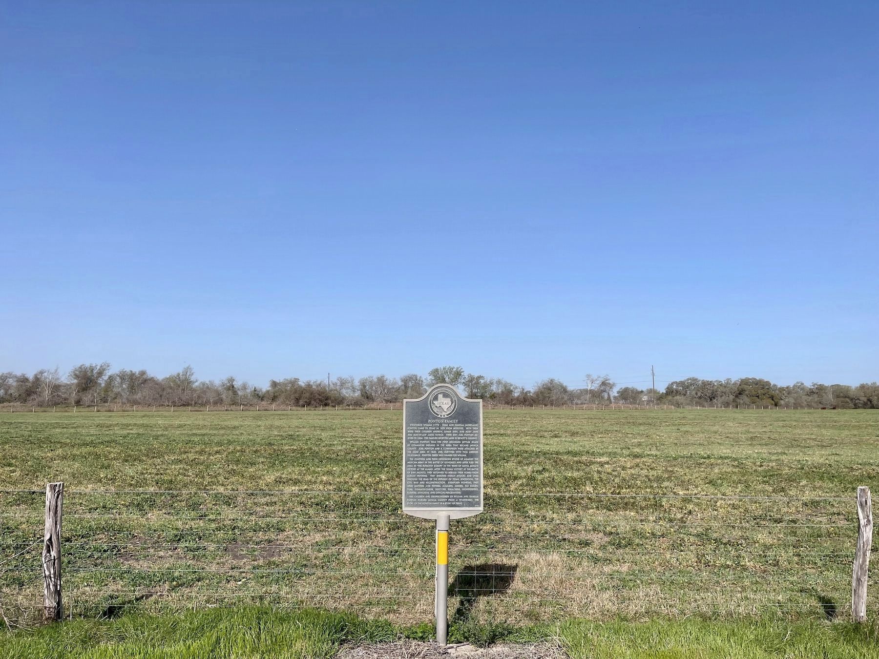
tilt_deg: +5.4
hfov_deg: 67.3
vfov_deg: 53.1
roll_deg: -0.2
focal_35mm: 26
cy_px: 330
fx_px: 660
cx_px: 440
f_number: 1.6
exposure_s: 1/5376
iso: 32
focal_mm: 5.1
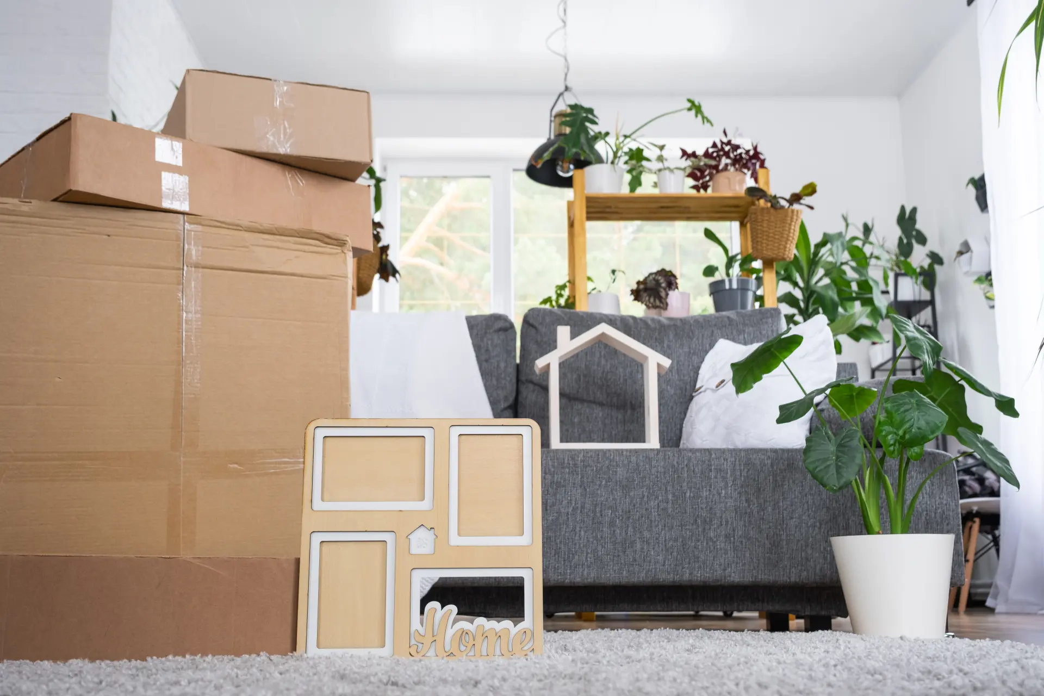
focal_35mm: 37
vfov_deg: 35.9
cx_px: 522
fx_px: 1073
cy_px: 348
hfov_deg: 51.9
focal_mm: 24.7
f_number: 4
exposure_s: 1/30
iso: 160
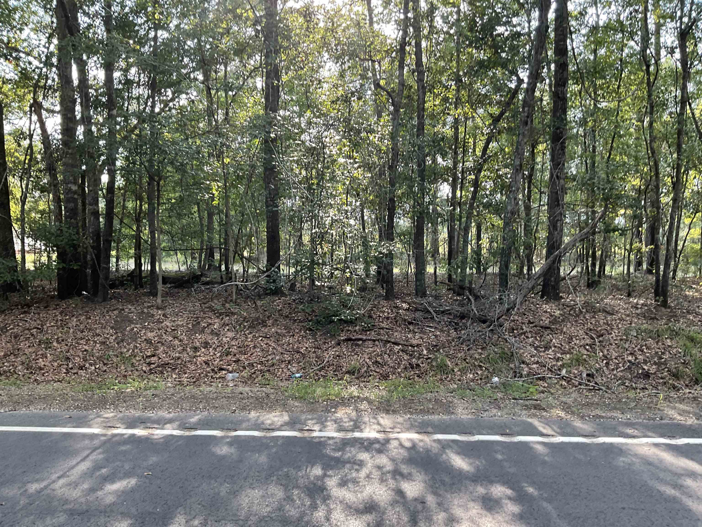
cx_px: 351
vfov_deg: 48.2
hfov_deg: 61.7
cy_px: 264
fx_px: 588
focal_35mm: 29
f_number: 1.8
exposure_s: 1/120
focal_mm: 3
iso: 32
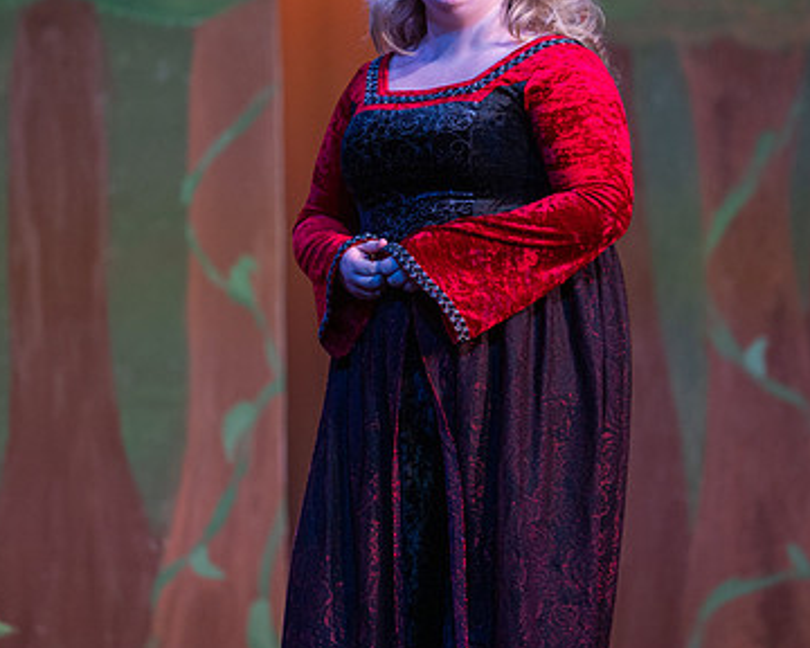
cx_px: 383
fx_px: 7264
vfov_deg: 5.1
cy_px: 251
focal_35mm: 303
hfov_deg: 6.4
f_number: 2.8
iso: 360
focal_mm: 160
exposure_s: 1/320
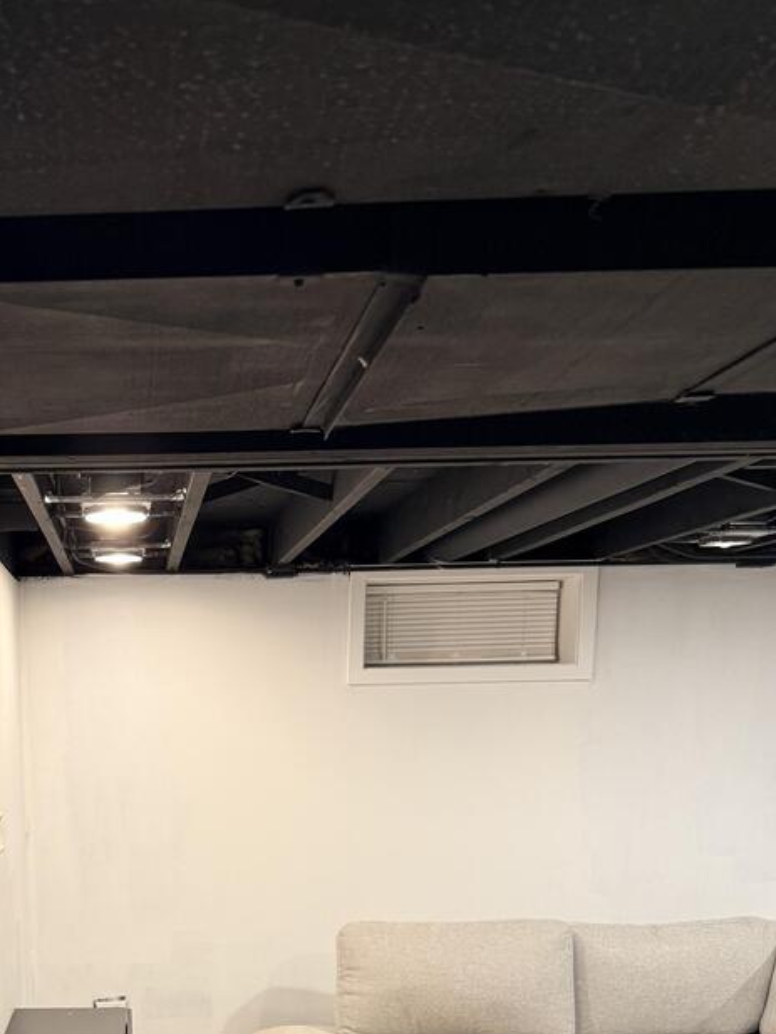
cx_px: 114
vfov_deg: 41.7
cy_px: 903
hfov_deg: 33.0
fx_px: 1255
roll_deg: +0.7
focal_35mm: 42
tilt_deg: -8.8
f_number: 1.78
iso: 250
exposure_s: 1/60
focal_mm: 6.76
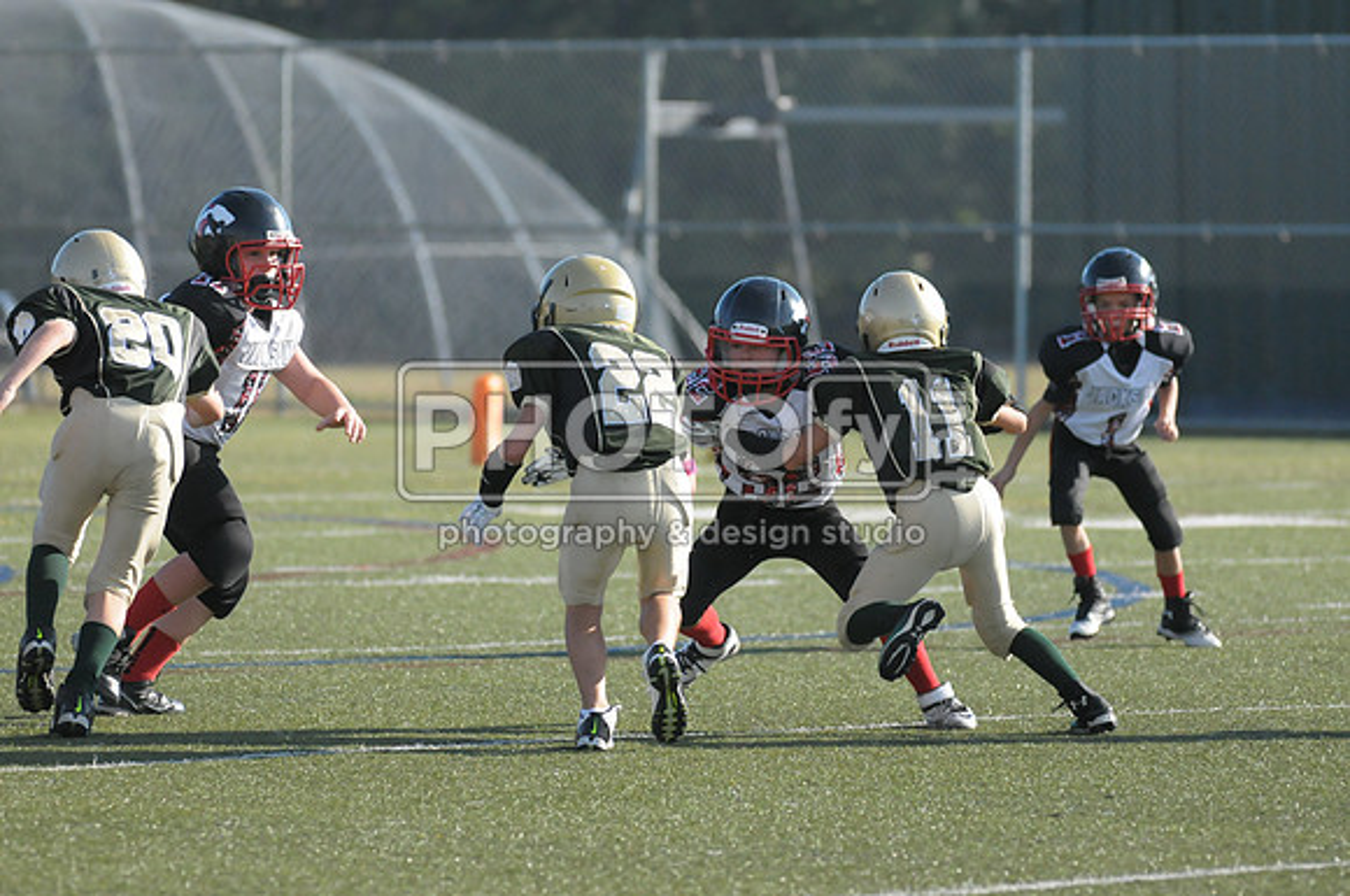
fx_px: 12358
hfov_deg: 6.3
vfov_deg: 4.2
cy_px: 448
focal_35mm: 330
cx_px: 675
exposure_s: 1/5000
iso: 1600
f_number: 4
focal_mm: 220
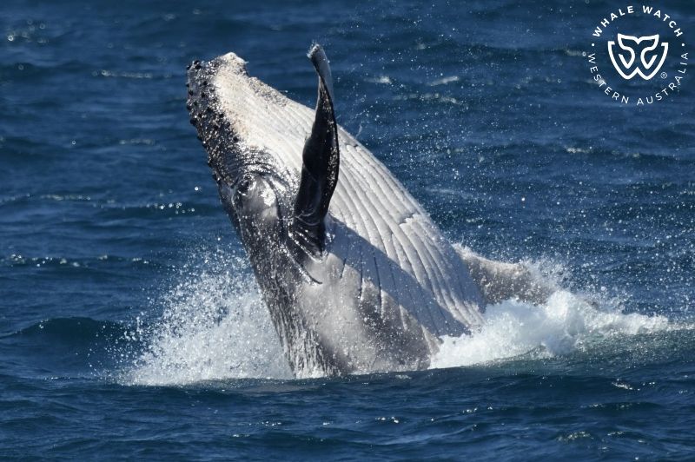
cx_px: 348
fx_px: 11574
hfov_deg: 3.4
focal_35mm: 600
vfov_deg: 2.3
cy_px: 231
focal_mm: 600
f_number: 6.3
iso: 1100
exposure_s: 1/8000
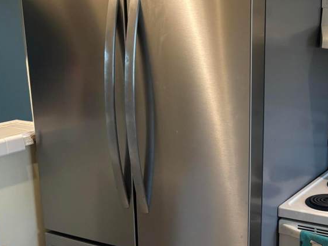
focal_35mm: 59
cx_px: 304
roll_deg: -2.0
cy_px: 176
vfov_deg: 24.6
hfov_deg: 31.0
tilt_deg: -17.4
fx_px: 559
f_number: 1.6
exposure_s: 1/60
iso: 125
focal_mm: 5.96
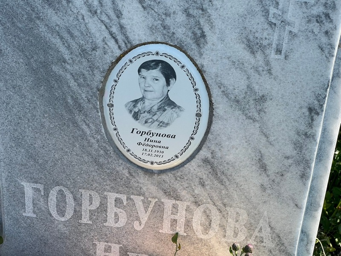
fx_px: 759
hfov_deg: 25.3
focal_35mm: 77
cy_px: 128
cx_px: 170
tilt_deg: -31.8
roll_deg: -2.5
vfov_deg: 19.1
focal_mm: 9
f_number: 2.8
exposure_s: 1/344
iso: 32
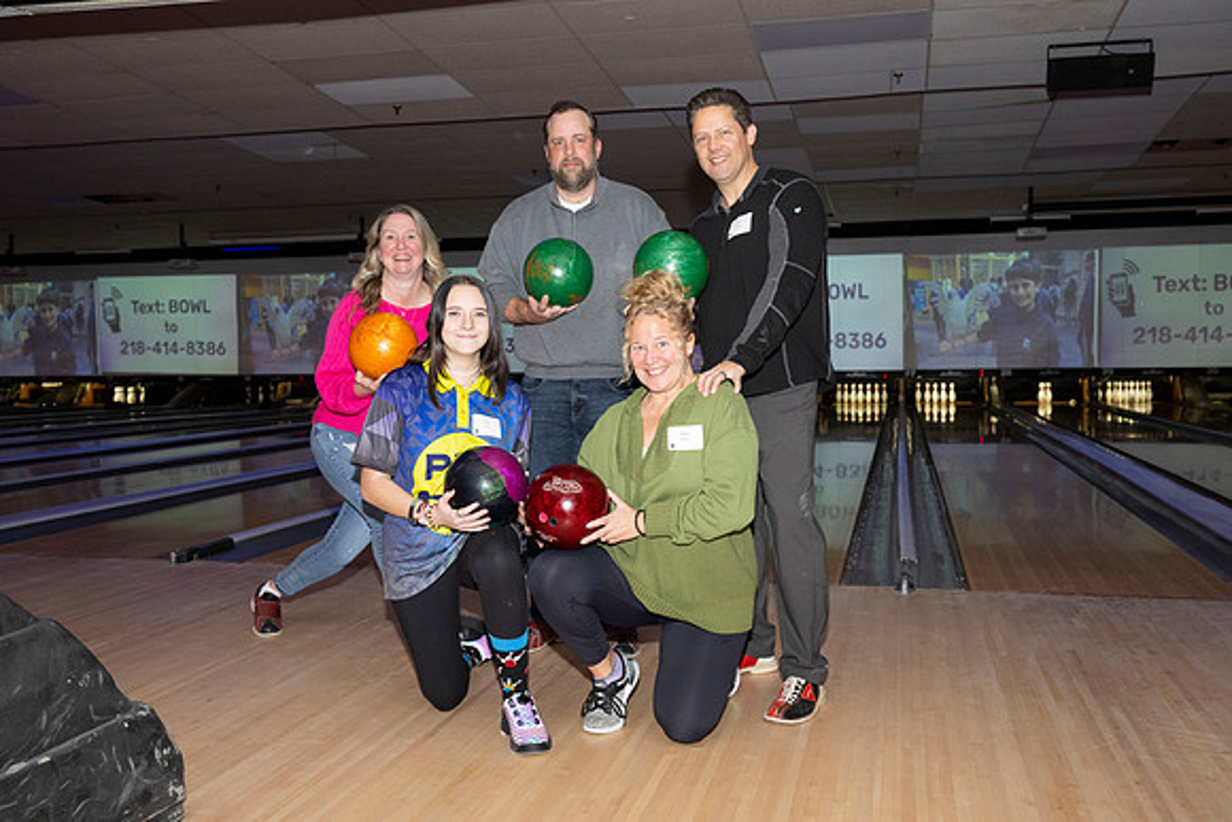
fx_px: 1147
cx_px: 616
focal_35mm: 34
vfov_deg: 39.4
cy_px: 411
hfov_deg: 56.5
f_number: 5.6
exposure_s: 1/100
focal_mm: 33.5
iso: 1600
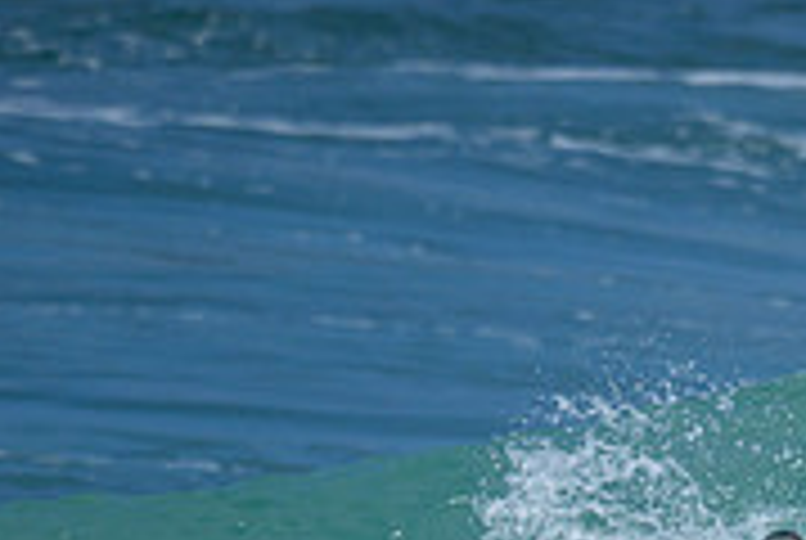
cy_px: 806
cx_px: 1177
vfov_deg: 0.4
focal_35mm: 3545
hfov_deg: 0.6
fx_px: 79499
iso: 250
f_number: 6.3
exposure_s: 1/2500
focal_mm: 800
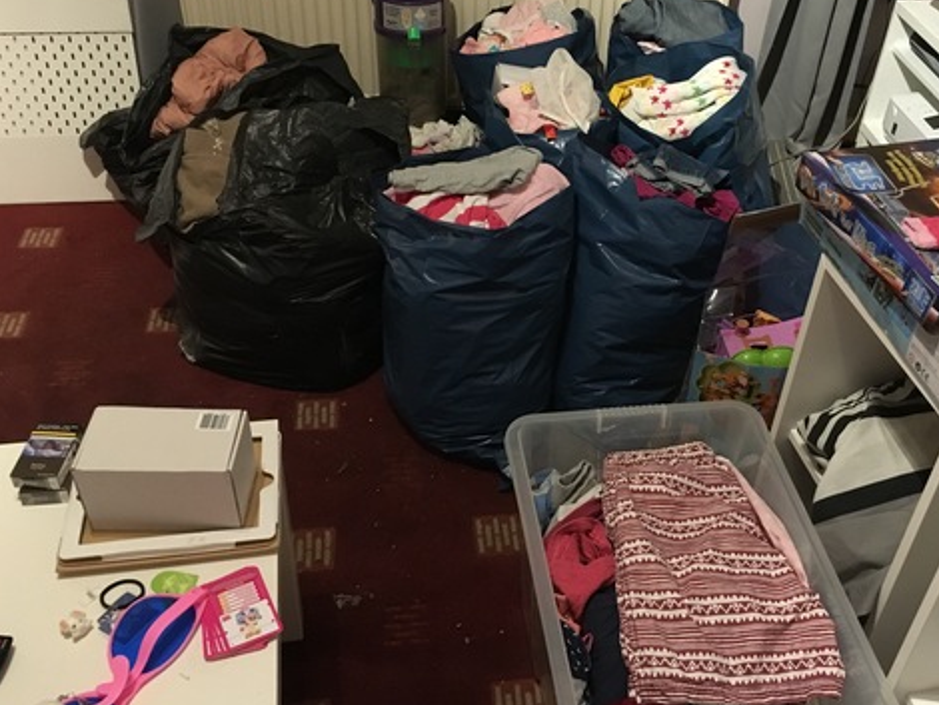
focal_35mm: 37
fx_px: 1004
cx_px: 549
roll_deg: -5.1
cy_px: 324
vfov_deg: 38.7
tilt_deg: -39.2
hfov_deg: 49.9
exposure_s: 1/17
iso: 320
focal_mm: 4.15
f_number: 2.2
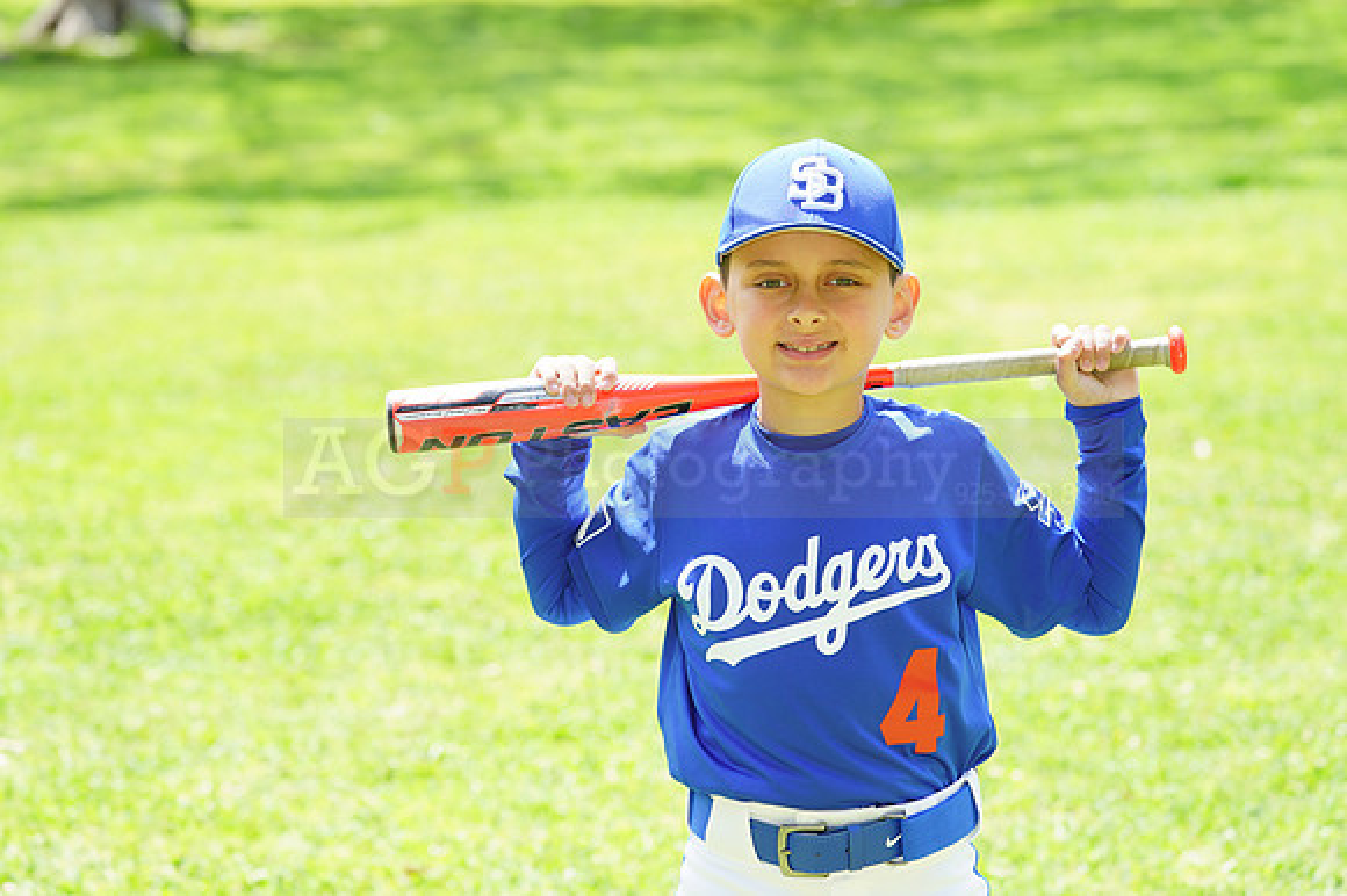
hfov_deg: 13.2
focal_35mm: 156
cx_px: 674
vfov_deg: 8.8
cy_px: 448
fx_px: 5833
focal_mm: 156
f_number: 6.3
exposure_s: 1/200
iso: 200
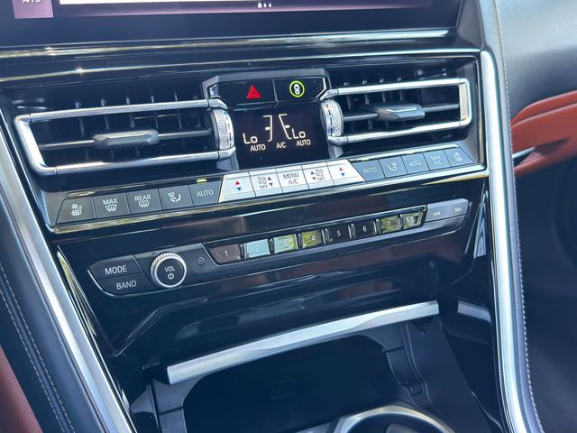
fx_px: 583
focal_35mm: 35
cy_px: 216
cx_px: 288
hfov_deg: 52.6
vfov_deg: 40.7
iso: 320
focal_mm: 6.76
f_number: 1.78
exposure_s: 1/40
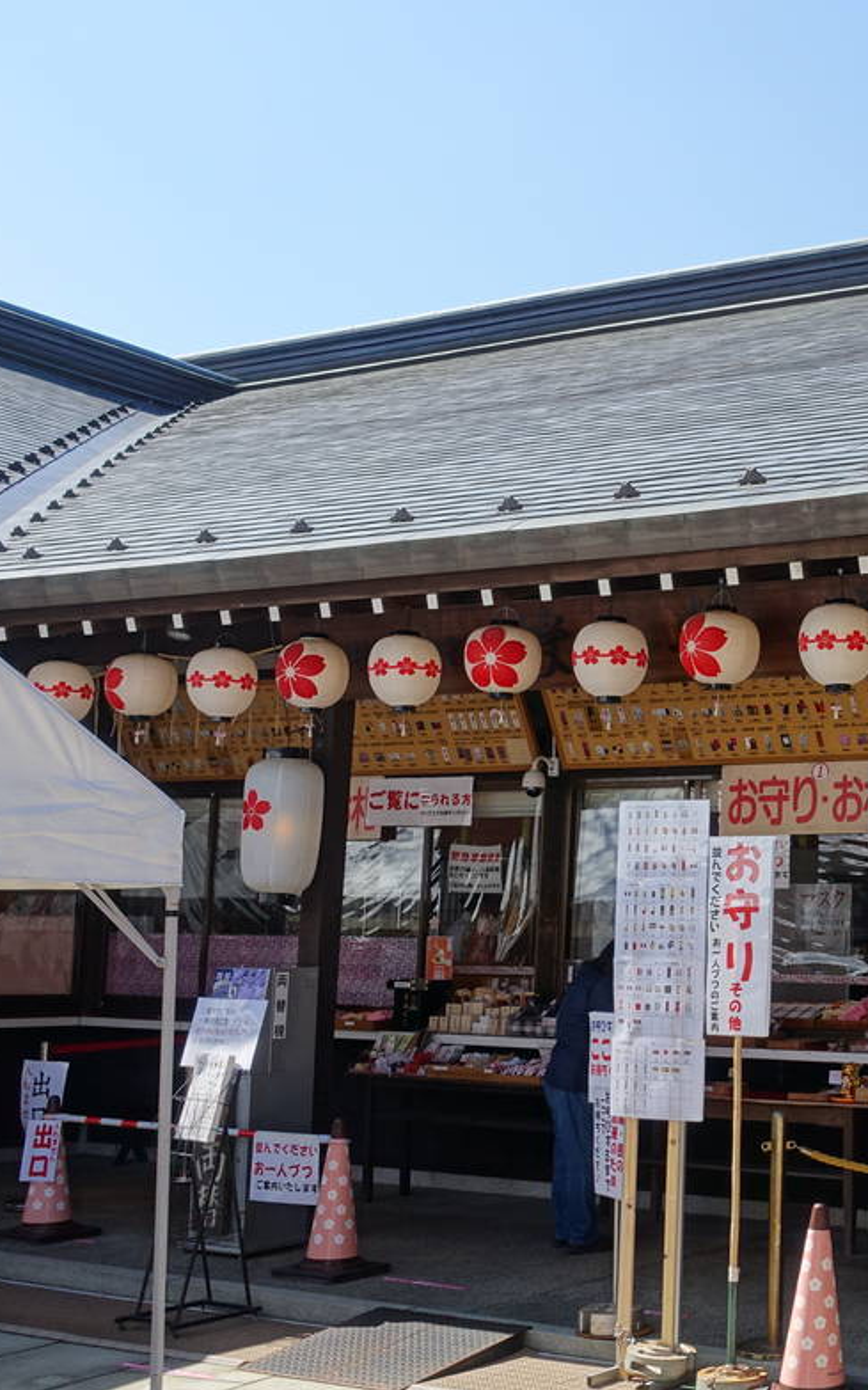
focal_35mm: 50
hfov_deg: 23.7
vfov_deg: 40.3
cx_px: 1024
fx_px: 1894
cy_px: 708
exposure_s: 1/400
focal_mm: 11.69
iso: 125
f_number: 4
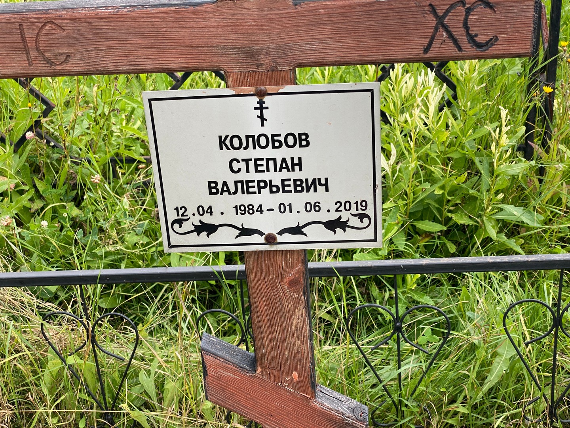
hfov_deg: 36.8
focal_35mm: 52
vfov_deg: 28.0
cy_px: 214
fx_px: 856
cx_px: 285
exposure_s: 1/347
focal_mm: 6
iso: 20
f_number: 2
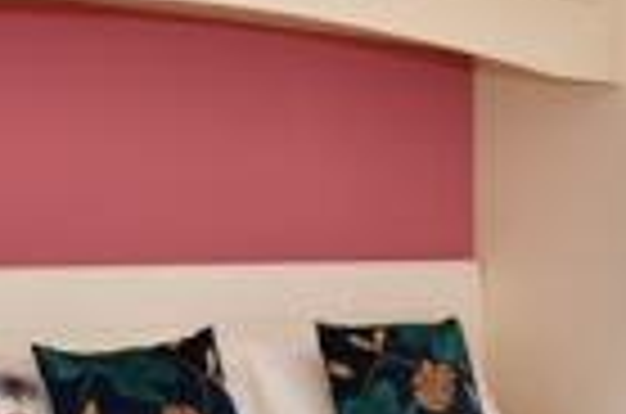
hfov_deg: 27.1
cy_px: 227
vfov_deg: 19.1
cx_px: 608
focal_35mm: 71
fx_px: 1232
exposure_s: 1/6
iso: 160
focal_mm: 10
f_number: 7.1
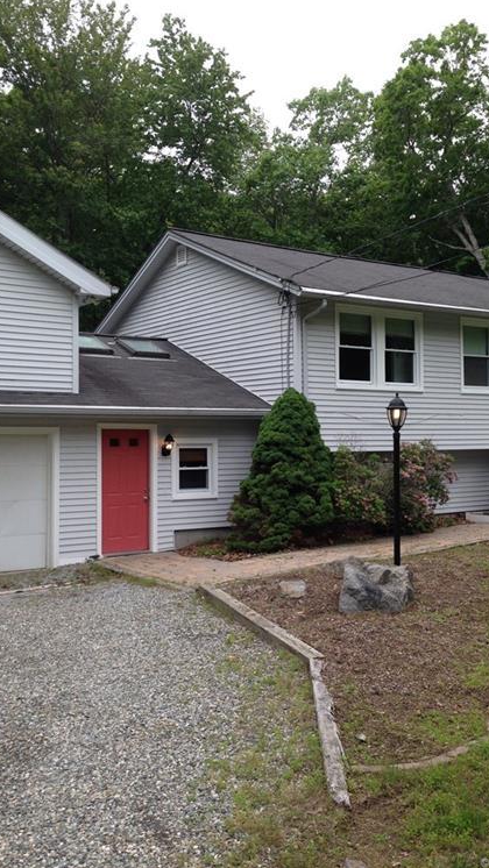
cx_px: 271
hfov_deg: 32.0
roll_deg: -0.4
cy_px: 425
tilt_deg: +5.2
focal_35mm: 37
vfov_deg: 54.0
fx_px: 852
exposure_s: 1/317
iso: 50
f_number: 2.4
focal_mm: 4.12
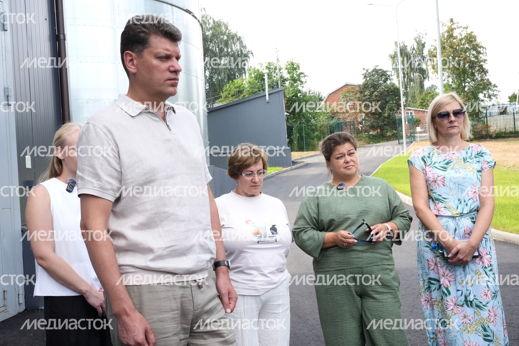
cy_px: 173
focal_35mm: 37
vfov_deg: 35.9
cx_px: 260
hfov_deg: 51.9
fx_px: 533
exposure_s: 1/200
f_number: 14
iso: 1000
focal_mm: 37
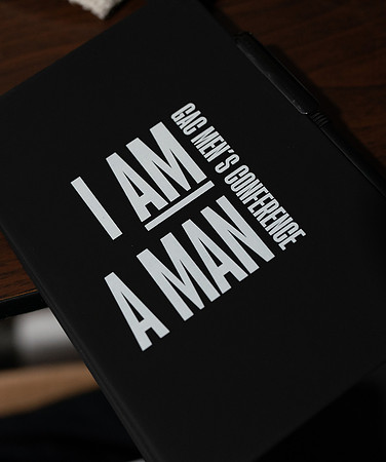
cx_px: 115
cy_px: 224
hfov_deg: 30.7
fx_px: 695
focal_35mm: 50
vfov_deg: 36.8
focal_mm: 35
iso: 1600
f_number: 2.8
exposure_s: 1/100
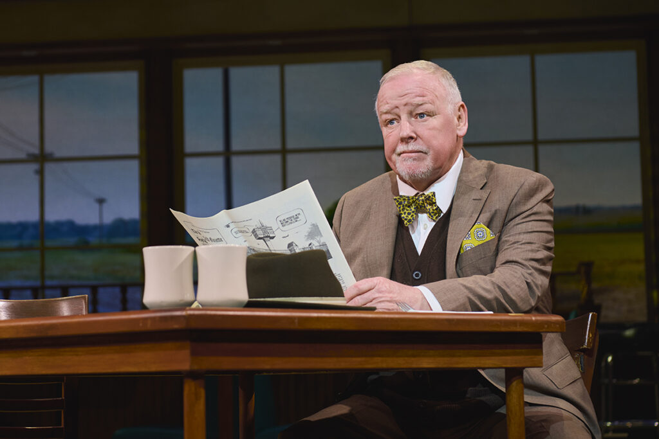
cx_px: 330
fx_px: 1281
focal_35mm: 70
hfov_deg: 28.8
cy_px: 220
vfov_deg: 19.5
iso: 800
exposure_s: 1/200
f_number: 4
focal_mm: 70
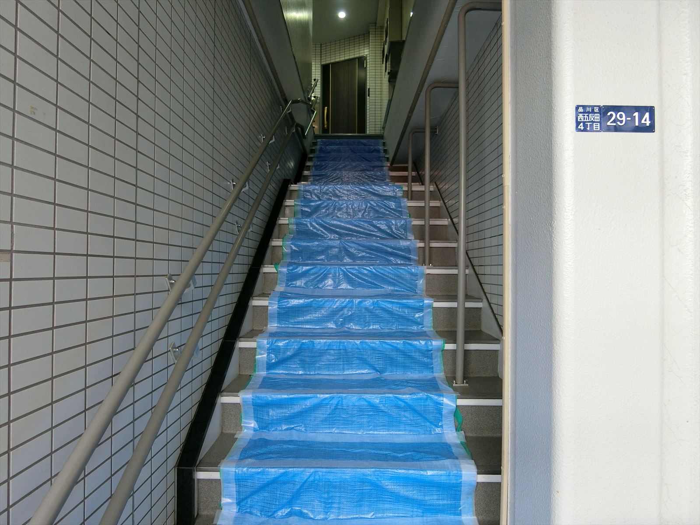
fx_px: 384
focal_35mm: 19
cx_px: 350
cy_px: 262
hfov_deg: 84.7
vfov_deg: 68.7
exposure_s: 1/125
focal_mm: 4.06
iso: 160
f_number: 2.7
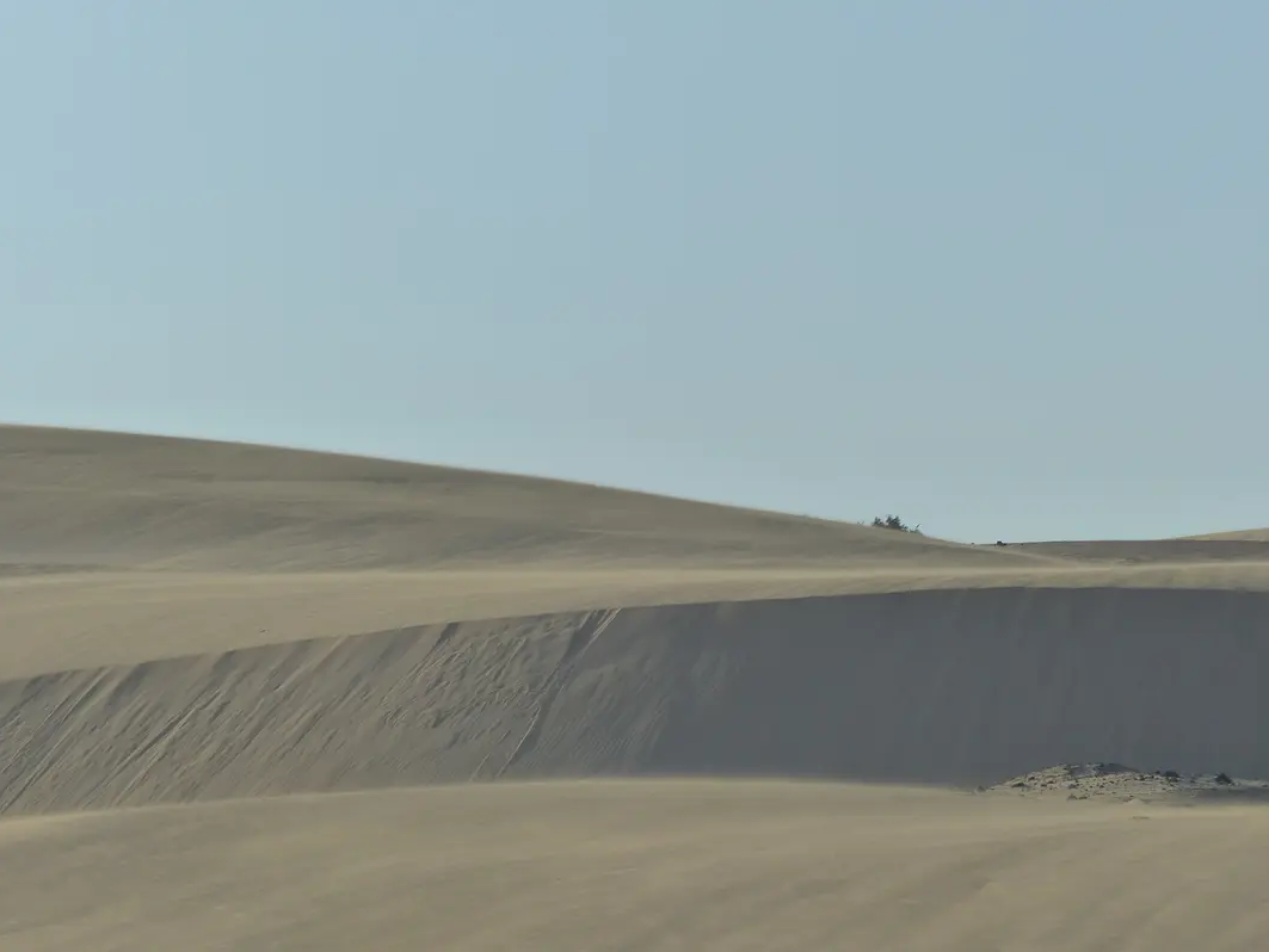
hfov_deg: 6.5
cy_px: 476
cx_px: 633
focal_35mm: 304
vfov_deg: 4.9
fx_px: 11148
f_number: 4
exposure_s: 1/1300
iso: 160
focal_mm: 54.5
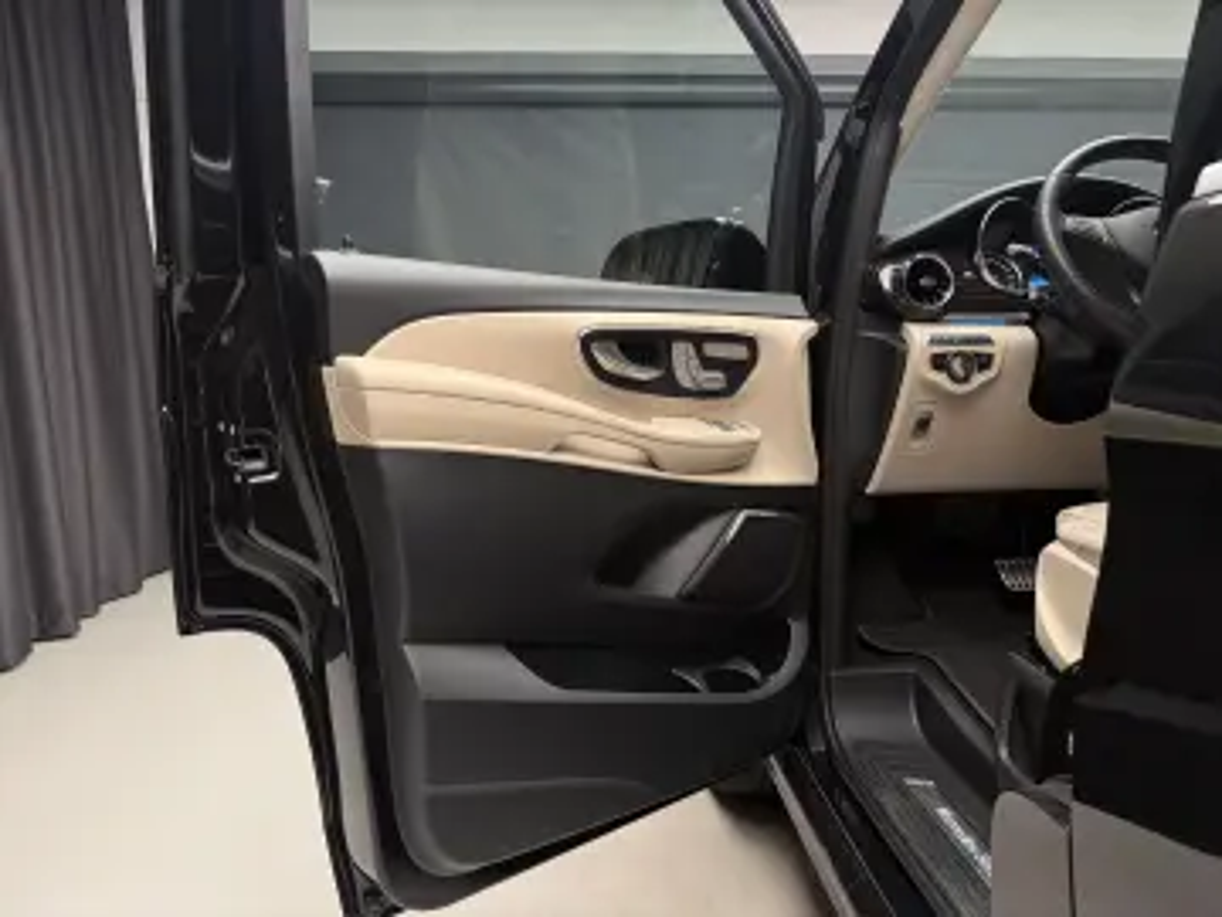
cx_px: 611
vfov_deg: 56.8
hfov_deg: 71.6
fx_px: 847
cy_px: 458
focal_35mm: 24
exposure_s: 1/100
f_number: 1.78
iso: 200
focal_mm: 6.76
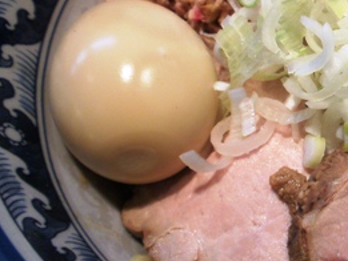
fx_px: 855
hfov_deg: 21.7
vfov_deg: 17.4
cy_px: 108
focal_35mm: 85
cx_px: 388
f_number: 3.5
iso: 64
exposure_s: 1/30
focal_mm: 6.6
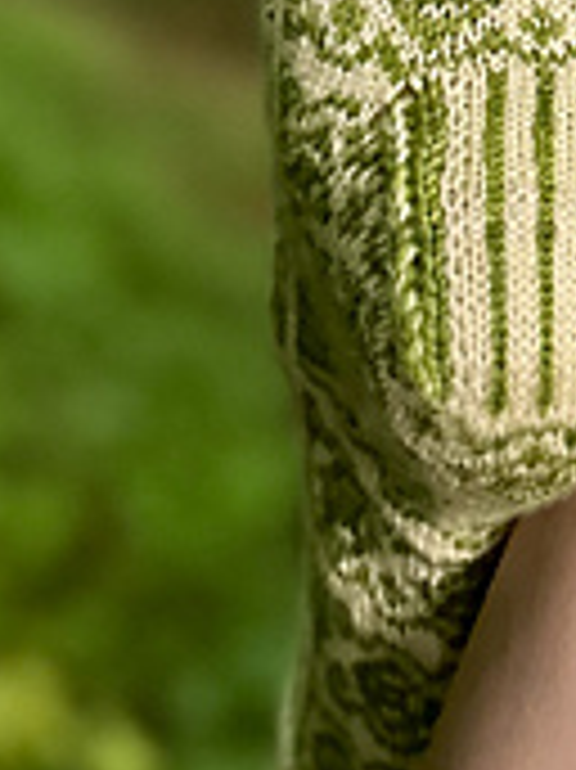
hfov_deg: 15.2
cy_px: -45
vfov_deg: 20.9
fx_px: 1999
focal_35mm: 90
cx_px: 850
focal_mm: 6.86
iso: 800
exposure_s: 1/60
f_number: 1.78
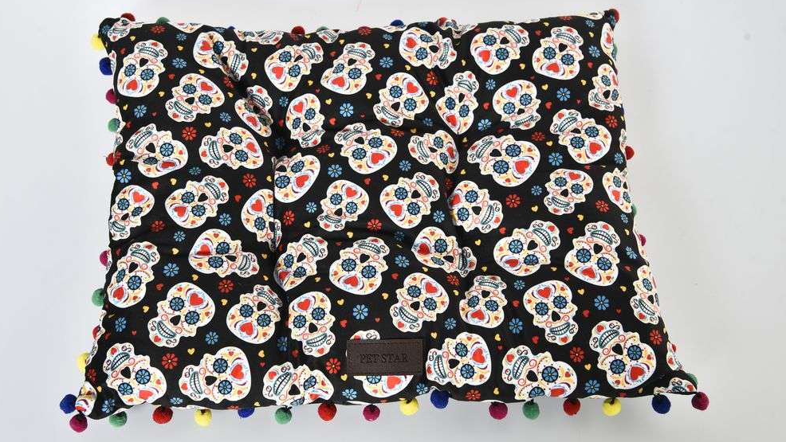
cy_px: 232
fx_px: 1063
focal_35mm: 51
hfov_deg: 40.6
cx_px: 395
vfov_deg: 23.5
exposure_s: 1/125
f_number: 9
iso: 320
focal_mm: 48
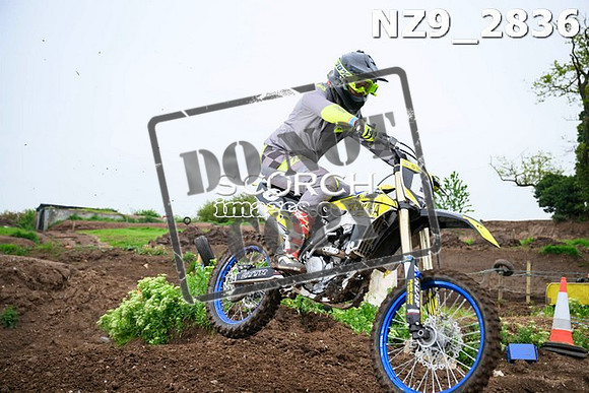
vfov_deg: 29.9
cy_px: 196
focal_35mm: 45
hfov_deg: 43.6
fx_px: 736
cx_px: 294
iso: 400
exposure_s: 1/1250
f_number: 4
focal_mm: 45
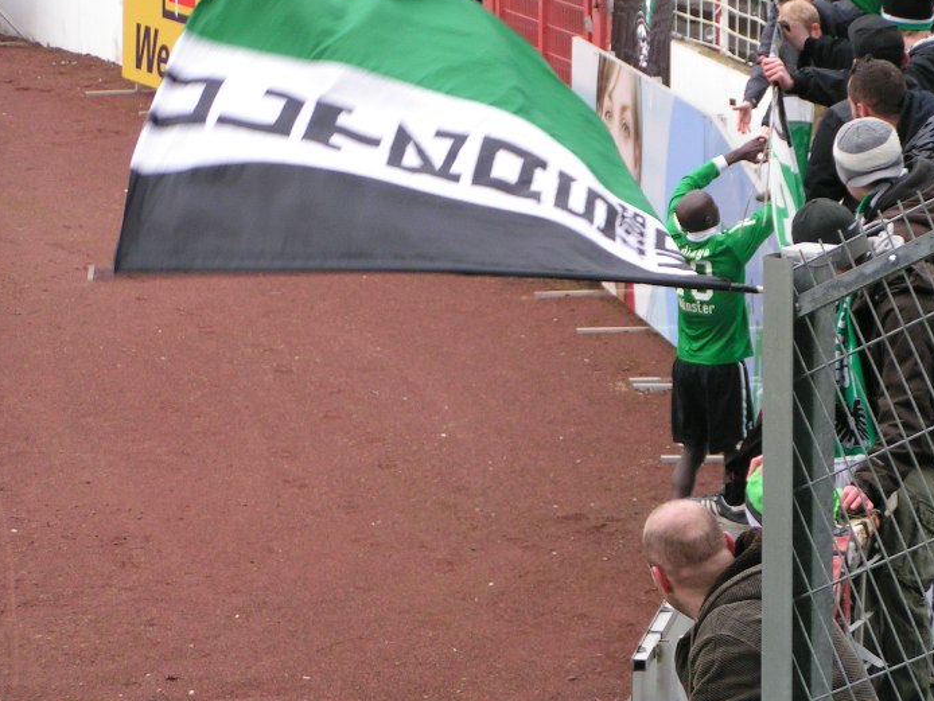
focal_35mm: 151
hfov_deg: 13.1
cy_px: 320
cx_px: 530
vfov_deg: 9.8
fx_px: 4076
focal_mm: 20
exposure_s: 1/160
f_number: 3.5
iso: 100
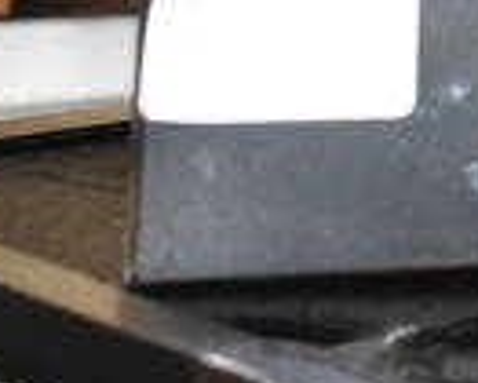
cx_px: 1000
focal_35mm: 137
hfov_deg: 12.2
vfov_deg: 10.6
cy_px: -312
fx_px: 1942
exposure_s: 1/125
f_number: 5.6
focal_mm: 21
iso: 1600
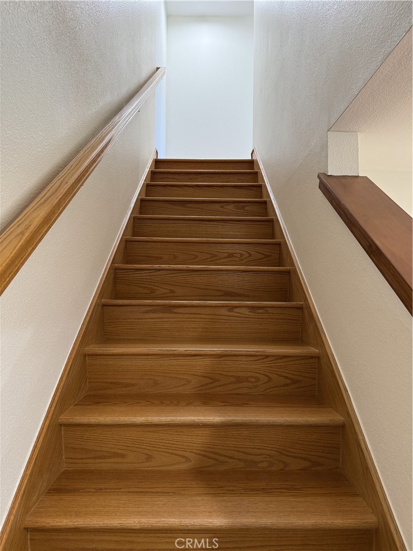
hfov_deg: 56.8
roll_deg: -0.1
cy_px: 276
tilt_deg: +3.1
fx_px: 382
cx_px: 206
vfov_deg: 71.6
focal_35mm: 24
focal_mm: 6.76
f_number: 1.78
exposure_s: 1/60
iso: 160
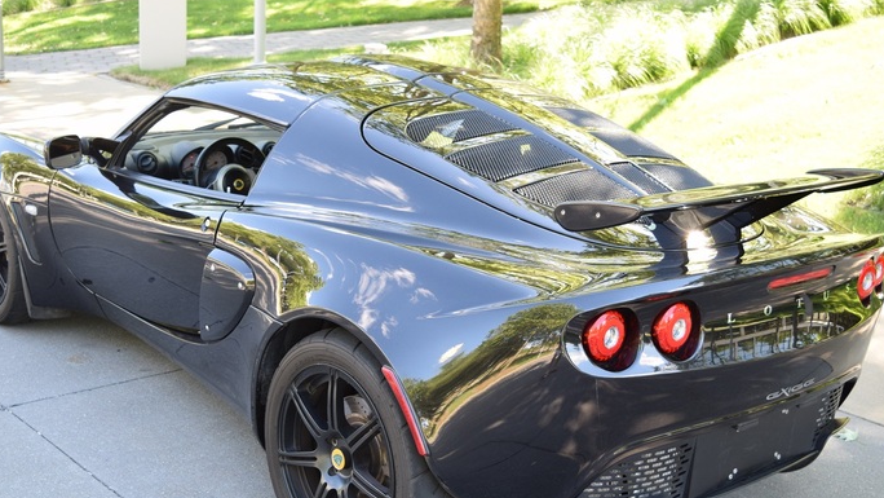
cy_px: 324
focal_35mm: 50
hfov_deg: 41.6
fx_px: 1163
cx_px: 407
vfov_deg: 24.1
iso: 400
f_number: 5.6
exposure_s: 1/125
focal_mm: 27
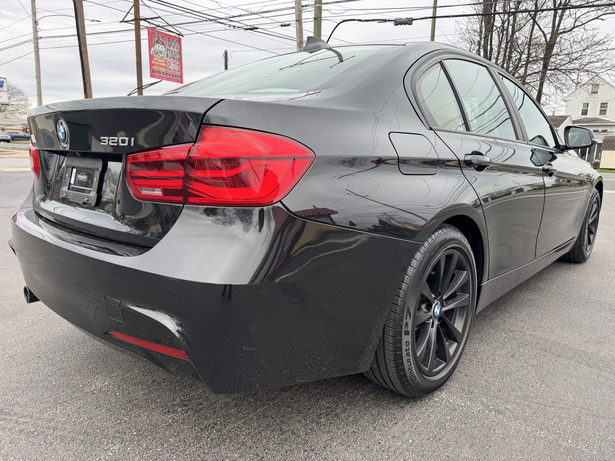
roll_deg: -2.1
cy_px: 230
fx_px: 426
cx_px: 308
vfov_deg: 56.8
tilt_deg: -12.2
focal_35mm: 24
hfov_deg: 71.6
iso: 64
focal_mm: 6.76
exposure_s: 1/173
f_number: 1.78
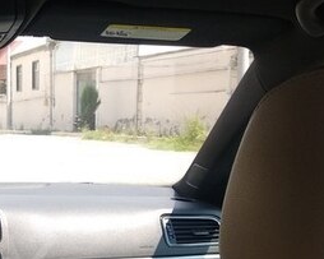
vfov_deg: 22.3
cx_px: -74
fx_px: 633
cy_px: 253
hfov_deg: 25.5
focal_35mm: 66
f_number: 2.2
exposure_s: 1/260
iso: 125
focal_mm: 3.81
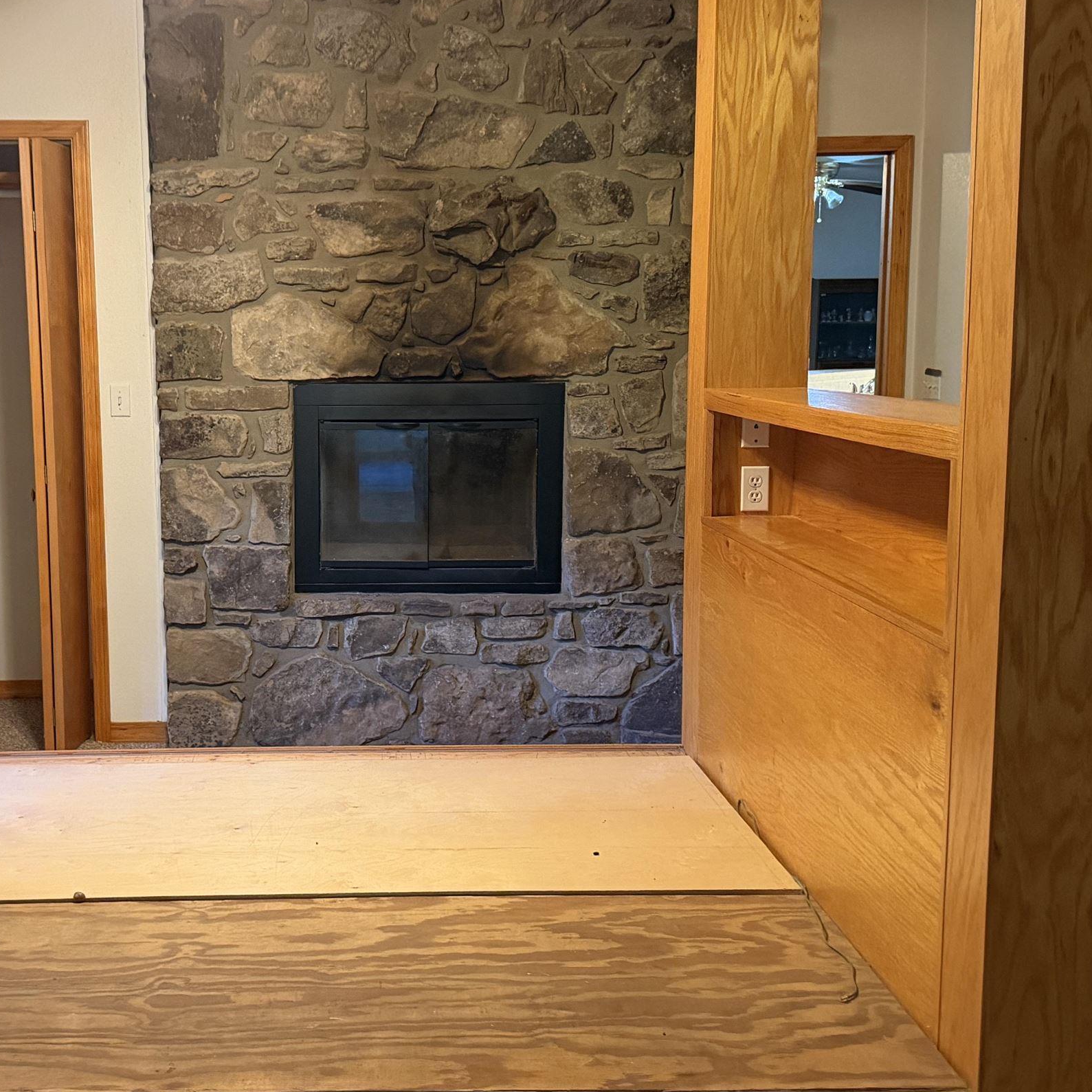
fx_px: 1463
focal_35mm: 41
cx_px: 369
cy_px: 510
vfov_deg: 40.9
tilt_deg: -7.6
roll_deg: +0.4
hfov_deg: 40.4
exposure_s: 1/60
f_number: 1.78
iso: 800
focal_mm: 6.76
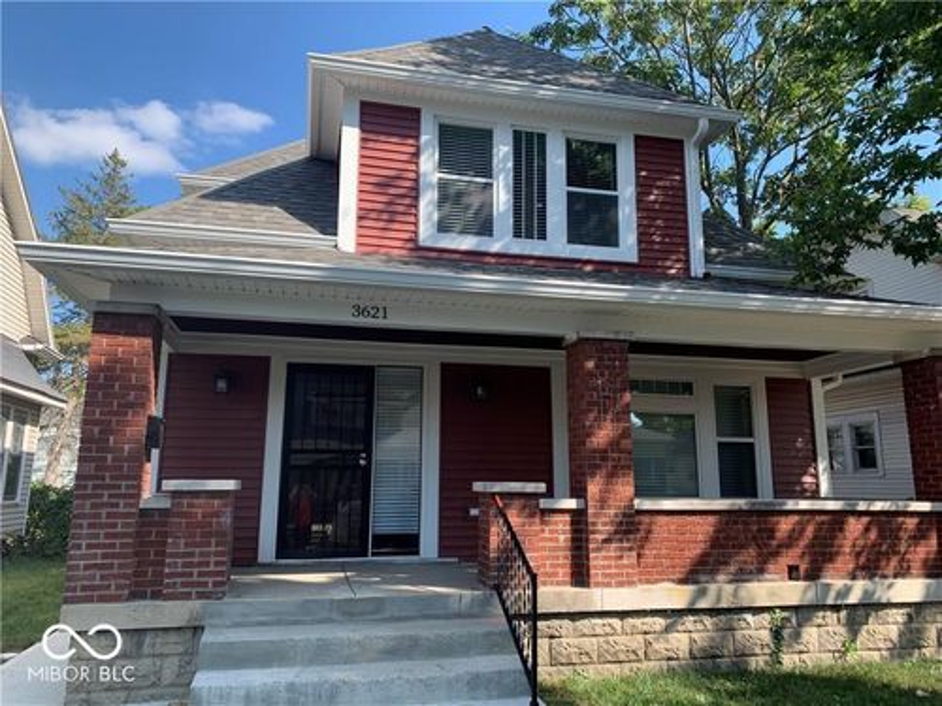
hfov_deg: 67.3
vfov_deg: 53.1
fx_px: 708
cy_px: 353
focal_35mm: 26
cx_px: 471
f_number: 1.8
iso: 25
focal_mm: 4.25
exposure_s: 1/570
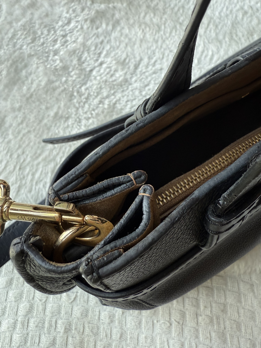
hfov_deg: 56.8
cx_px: 130
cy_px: 174
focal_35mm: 24
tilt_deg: -74.4
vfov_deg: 71.6
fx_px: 241
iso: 100
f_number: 2.2
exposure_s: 1/99
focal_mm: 2.22
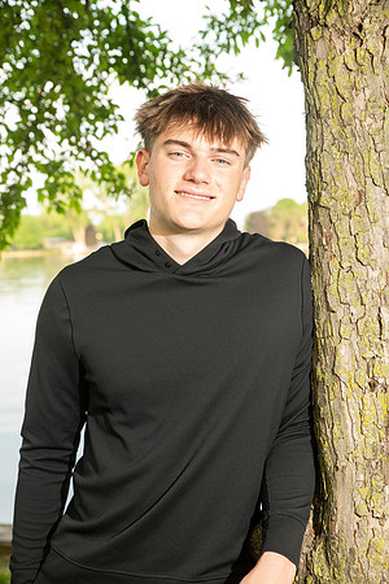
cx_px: 194
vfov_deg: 36.2
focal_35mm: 55
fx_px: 891
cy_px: 292
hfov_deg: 24.6
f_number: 5.6
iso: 500
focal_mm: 55
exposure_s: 1/160
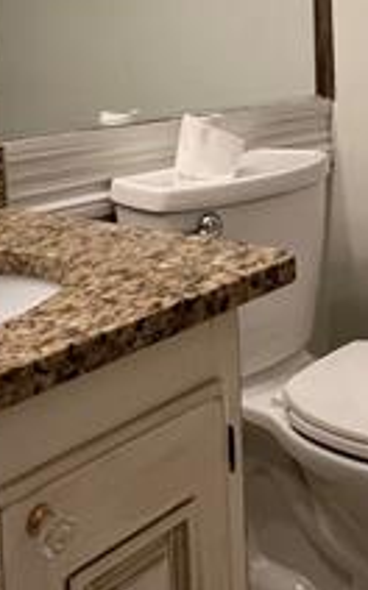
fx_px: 805
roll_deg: +1.6
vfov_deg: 37.7
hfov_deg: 25.2
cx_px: 315
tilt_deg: -0.9
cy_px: 61
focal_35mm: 50
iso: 200
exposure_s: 1/120
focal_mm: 1.57
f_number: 1.8
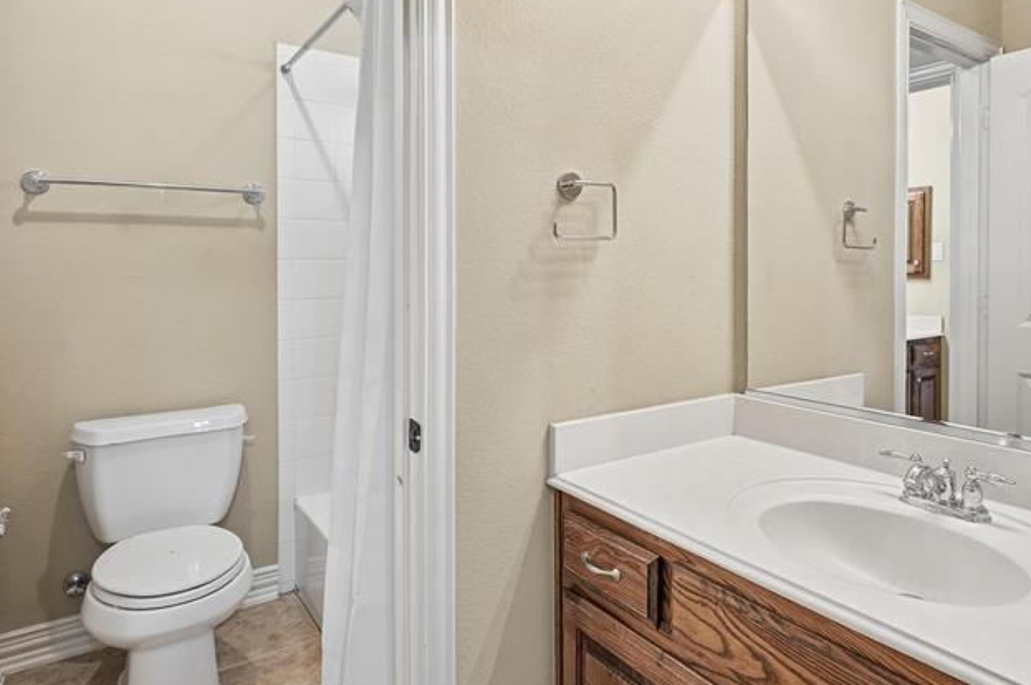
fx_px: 658
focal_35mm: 23
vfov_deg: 54.7
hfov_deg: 75.1
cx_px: 632
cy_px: 280
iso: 500
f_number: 9
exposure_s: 1/250
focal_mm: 14
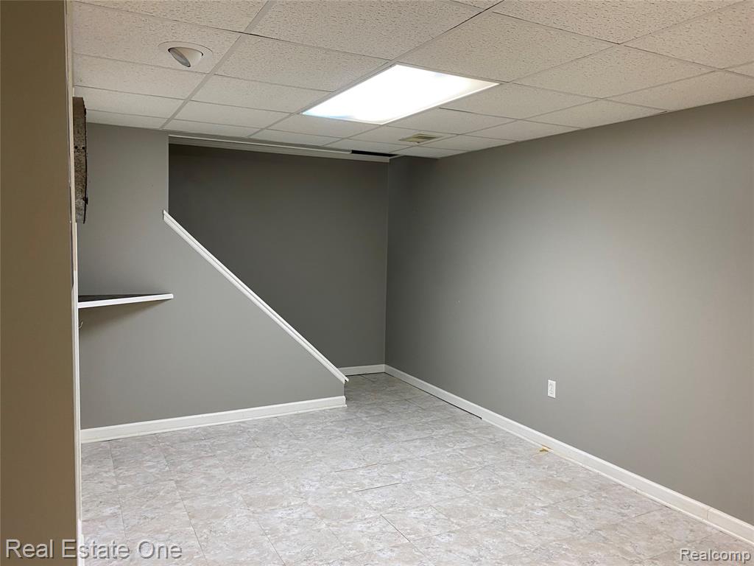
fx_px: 566
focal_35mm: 26
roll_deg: -3.7
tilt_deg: -5.9
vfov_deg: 53.1
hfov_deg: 67.3
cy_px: 283
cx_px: 377
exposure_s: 1/60
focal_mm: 4.25
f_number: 1.8
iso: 100
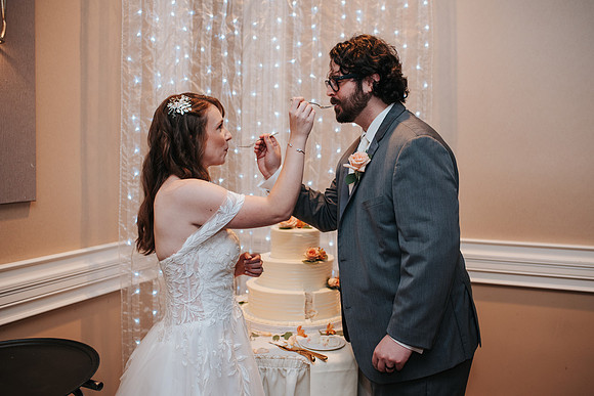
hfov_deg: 51.4
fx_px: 617
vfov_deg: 35.6
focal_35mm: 37
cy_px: 185
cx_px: 317
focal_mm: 35
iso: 800
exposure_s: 1/160
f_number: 2.8
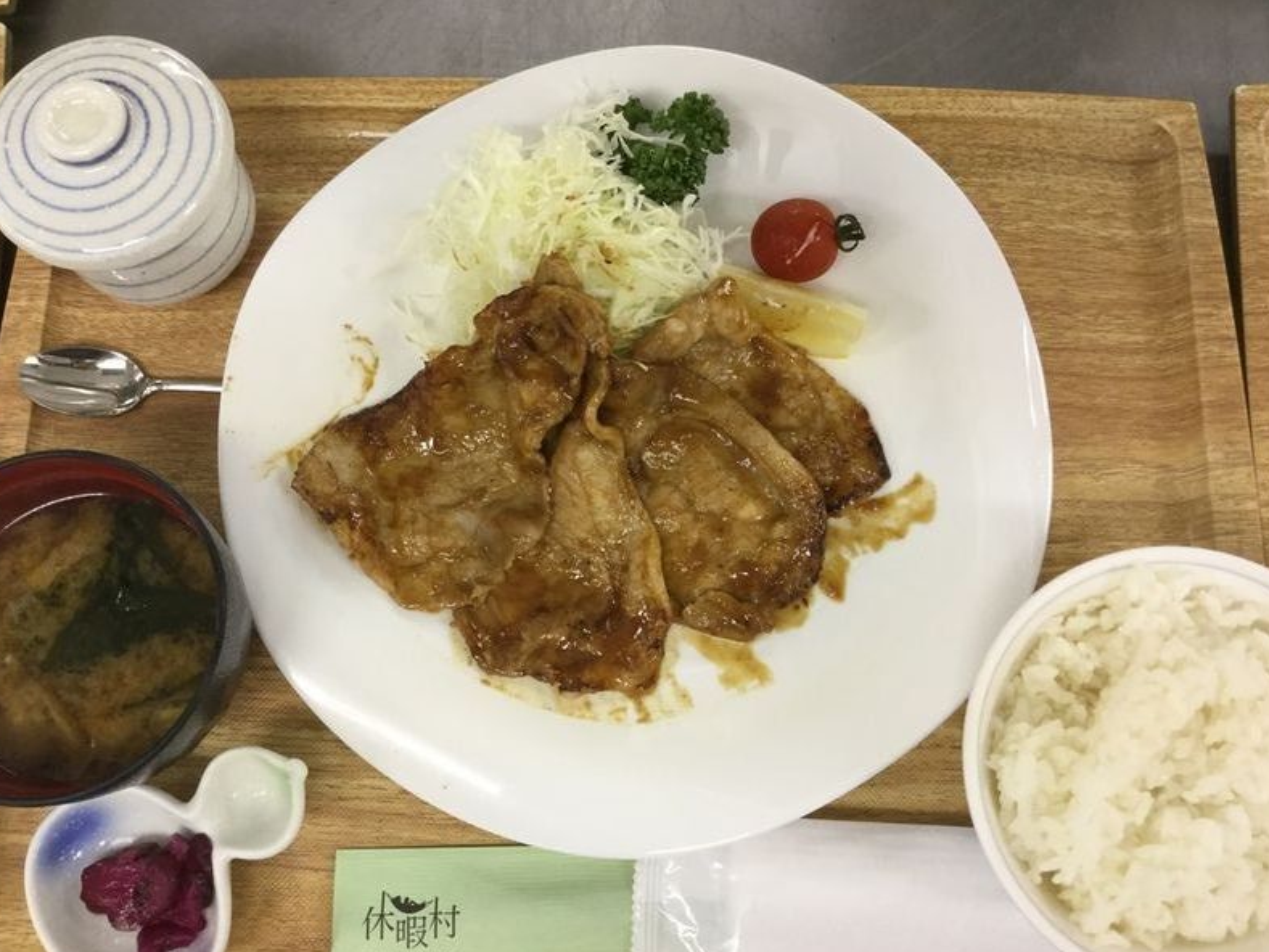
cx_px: 631
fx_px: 1173
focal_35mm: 32
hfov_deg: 56.8
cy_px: 485
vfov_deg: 44.2
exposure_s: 1/30
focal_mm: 3.3
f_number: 2.4
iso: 64
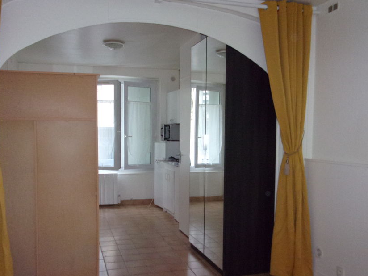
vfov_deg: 41.8
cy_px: 149
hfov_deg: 54.0
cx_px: 184
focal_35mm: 34
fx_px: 361
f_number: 3.9
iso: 563
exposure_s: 1/34
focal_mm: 5.1
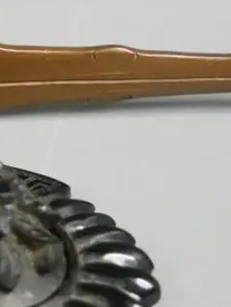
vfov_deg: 11.5
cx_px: -122
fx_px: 1518
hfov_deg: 8.5
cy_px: 49
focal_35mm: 171
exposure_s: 1/60
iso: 3200
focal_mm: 23
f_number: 4.3
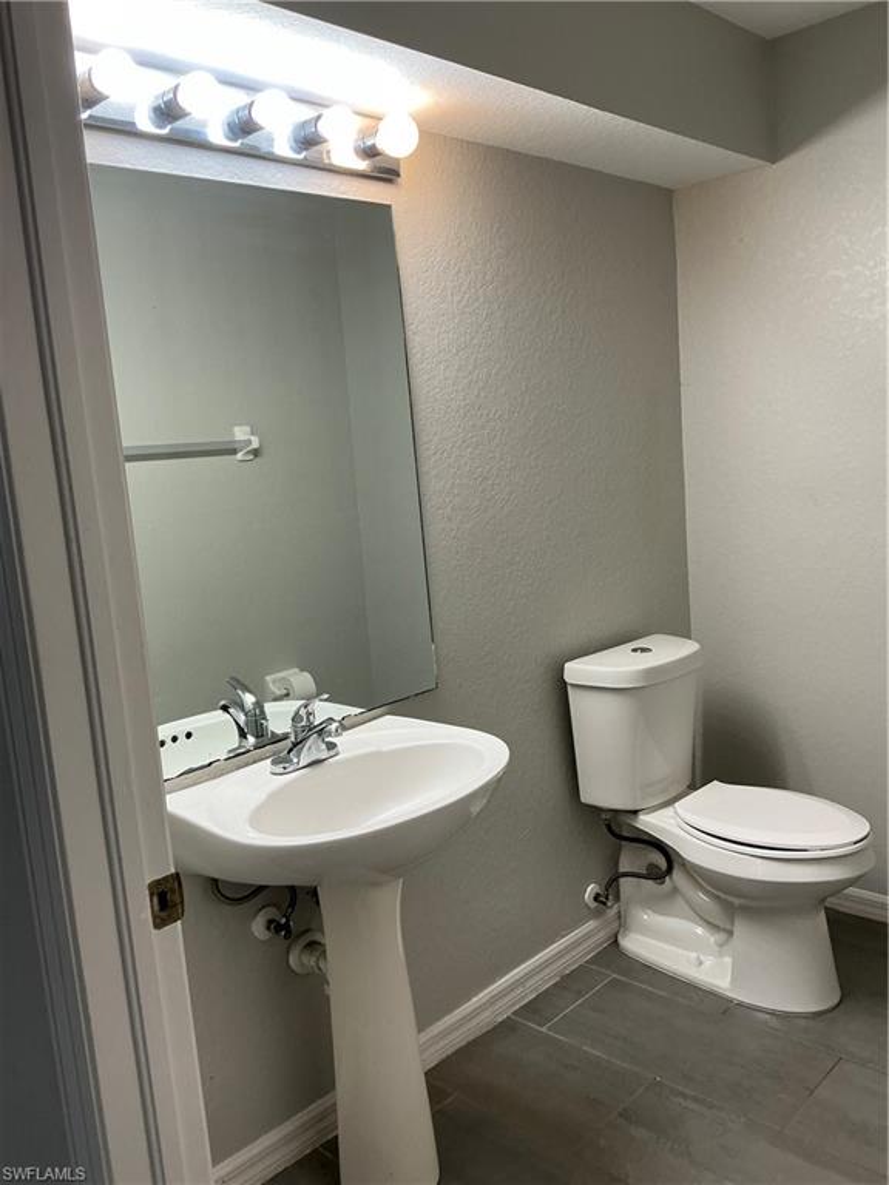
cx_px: 444
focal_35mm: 28
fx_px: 959
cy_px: 592
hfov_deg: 49.7
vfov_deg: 63.4
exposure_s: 1/60
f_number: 1.8
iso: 40
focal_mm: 3
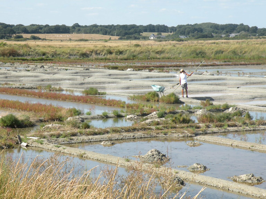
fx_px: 914
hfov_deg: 16.6
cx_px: 133
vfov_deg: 12.5
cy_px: 100
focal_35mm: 119
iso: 64
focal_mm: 21
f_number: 6.3
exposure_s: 1/208
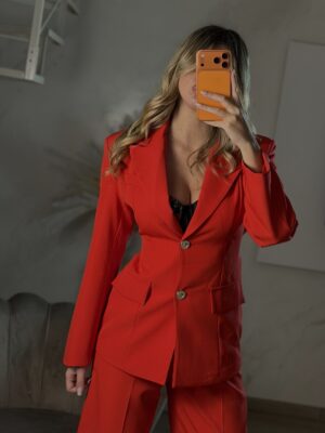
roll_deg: -8.7
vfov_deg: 39.7
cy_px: 216
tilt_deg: -11.9
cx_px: 162
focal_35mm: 48
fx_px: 601
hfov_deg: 30.3
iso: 64
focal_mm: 6.76
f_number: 1.78
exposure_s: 1/50
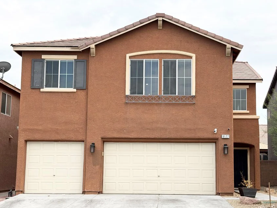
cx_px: 149
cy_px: 115
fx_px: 464
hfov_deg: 33.2
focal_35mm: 58
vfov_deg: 25.2
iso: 64
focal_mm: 6.76
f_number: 1.78
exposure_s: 1/1330
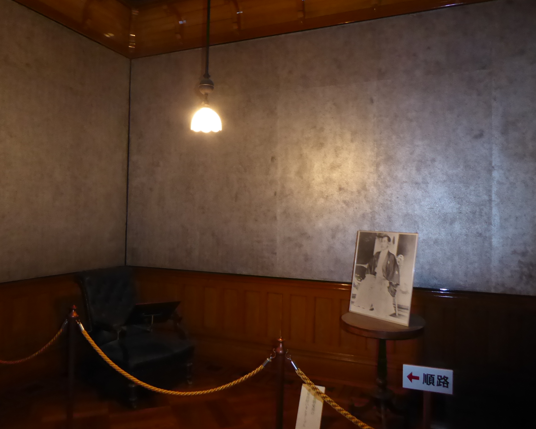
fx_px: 428
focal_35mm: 27
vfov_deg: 53.2
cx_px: 262
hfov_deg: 64.1
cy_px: 210
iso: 800
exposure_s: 1/8
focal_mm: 4.3
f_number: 3.3
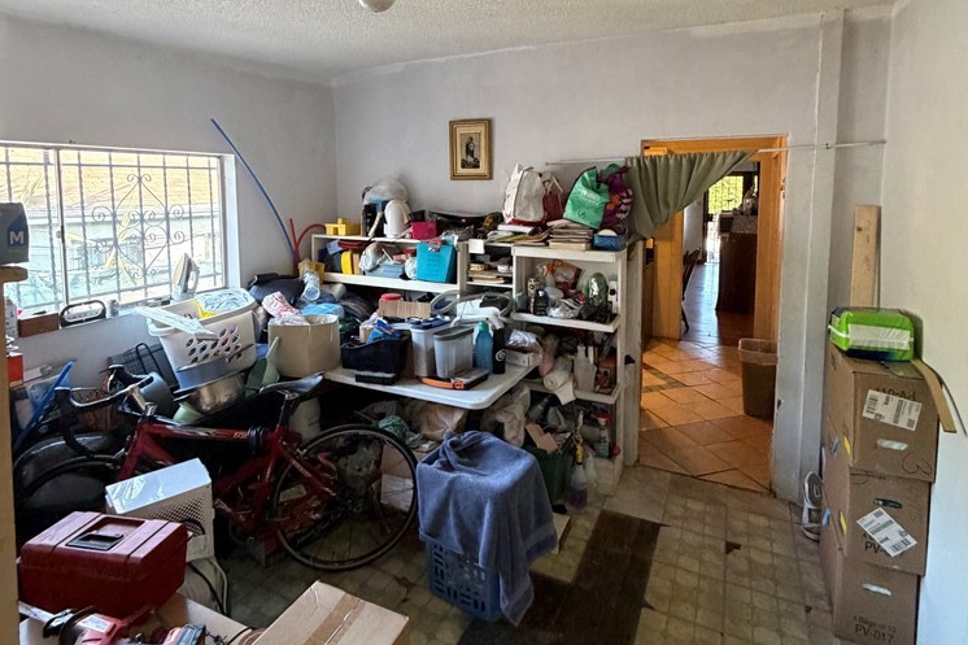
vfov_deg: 60.9
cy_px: 232
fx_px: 538
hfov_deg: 84.0
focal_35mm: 20
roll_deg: -0.5
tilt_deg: -3.7
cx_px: 483
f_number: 2.2
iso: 500
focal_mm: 2.22
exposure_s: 1/60
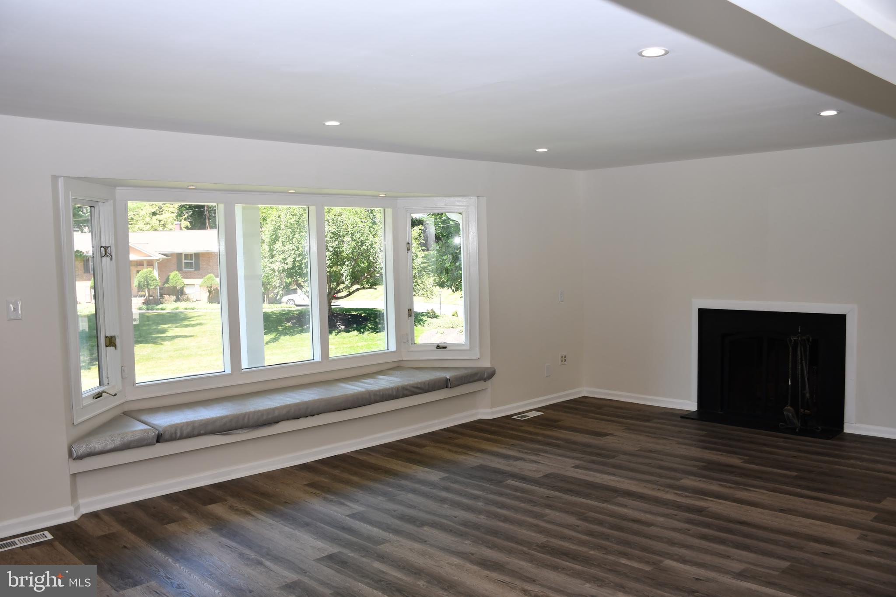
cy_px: 298
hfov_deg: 61.9
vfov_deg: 43.6
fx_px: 747
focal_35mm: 30
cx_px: 448
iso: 200
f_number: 5
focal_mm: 20
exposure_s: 1/100
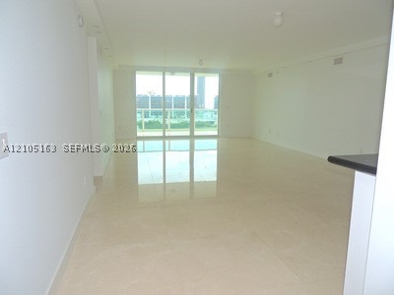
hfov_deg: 71.6
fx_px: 273
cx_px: 197
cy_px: 148
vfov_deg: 56.8
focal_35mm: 24
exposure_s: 1/500
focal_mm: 4.3
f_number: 3
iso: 100
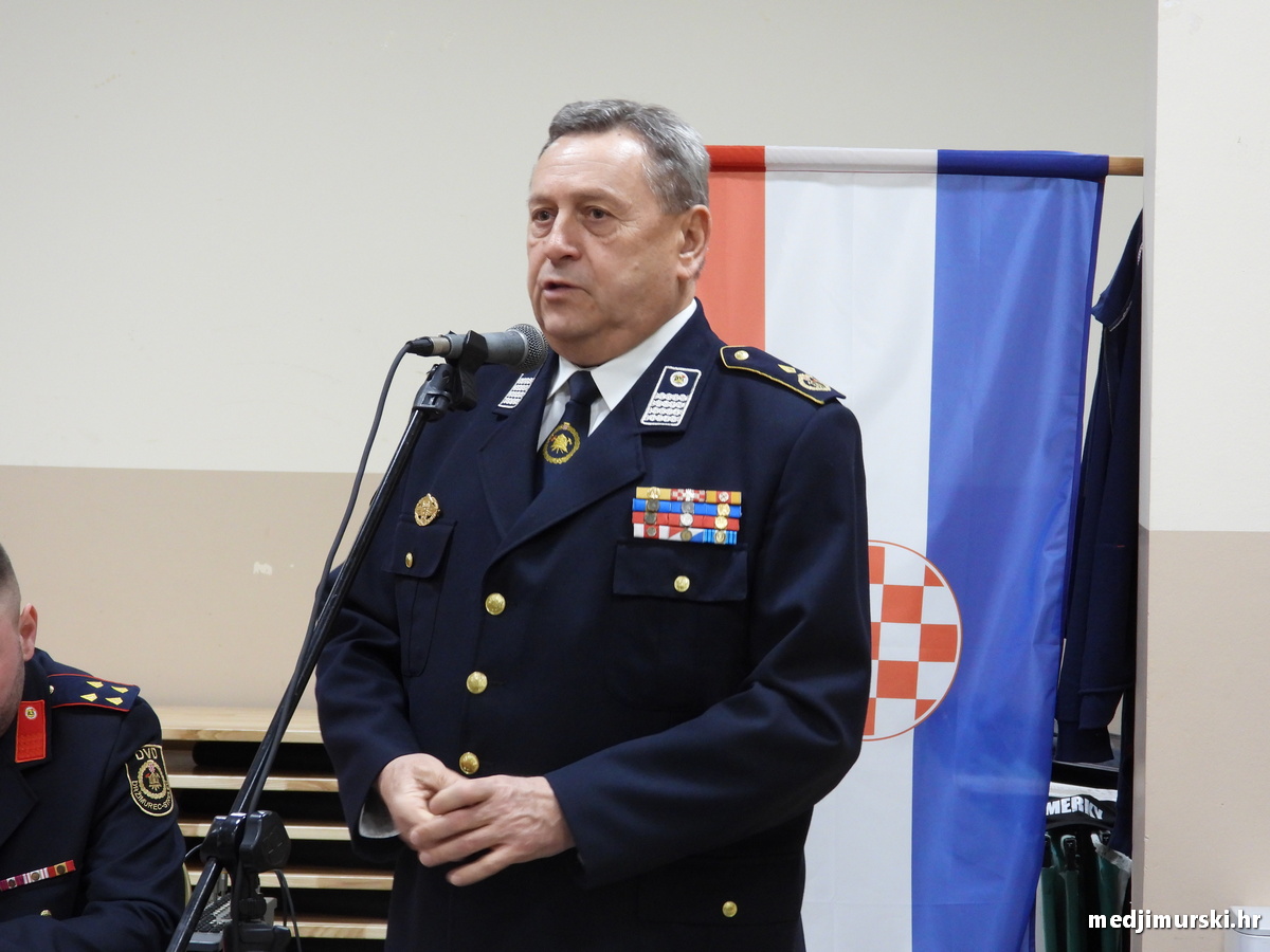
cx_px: 635
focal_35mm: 115
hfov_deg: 17.1
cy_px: 476
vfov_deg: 12.9
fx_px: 4219
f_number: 4
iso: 450
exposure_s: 1/15
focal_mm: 20.7
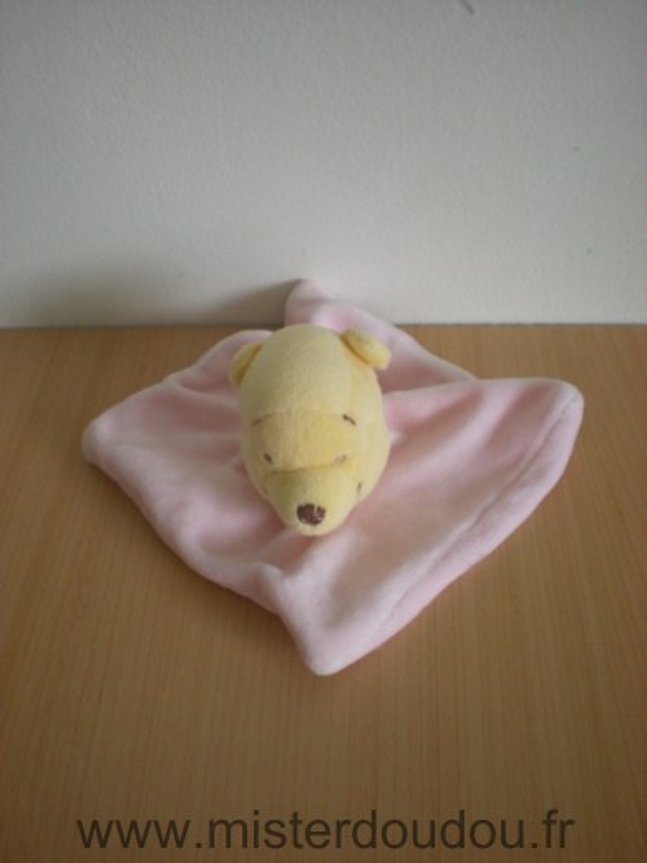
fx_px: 947
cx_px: 324
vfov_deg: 49.0
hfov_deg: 37.7
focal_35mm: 38
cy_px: 432
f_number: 3.1
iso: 200
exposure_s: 1/20.6
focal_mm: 6.3
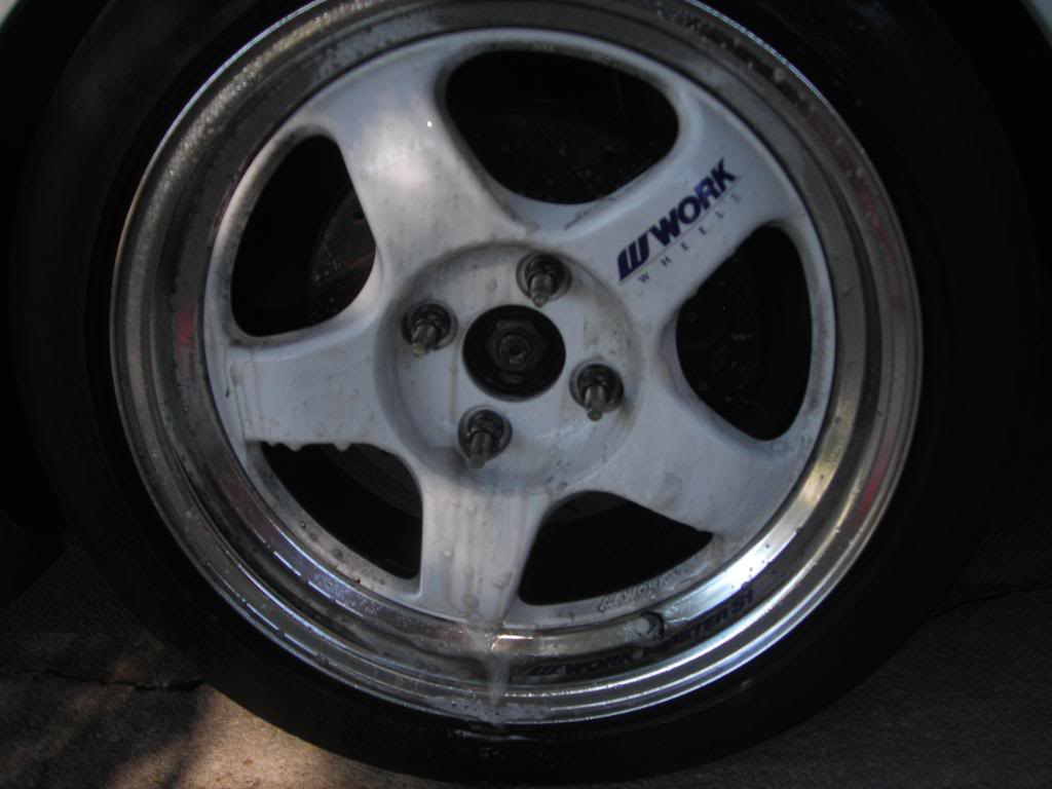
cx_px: 526
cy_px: 394
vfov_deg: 37.7
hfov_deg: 49.0
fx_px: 1155
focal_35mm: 38
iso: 50
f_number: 3.2
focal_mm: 6.3
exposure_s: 1/200
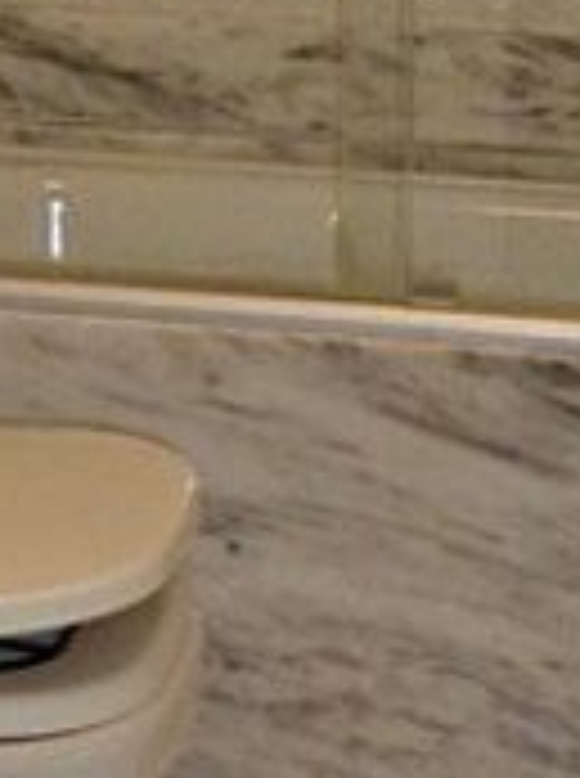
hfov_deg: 10.2
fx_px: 3117
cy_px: -355
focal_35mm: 139
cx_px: -378
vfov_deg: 13.5
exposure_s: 1/30
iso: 160
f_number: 3.3
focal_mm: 4.1
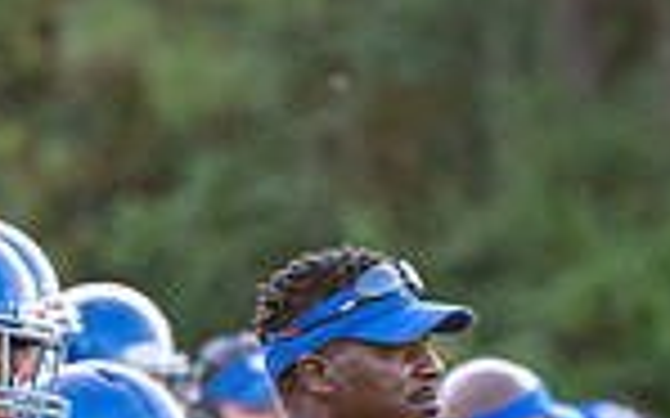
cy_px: 829
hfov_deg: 1.9
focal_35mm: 1092
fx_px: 19932
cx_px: 193
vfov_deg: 1.2
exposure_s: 1/1000
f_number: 5.6
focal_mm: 276
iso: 6400
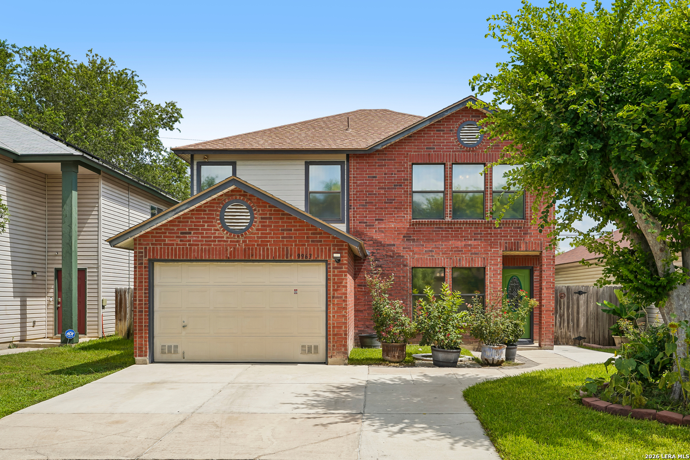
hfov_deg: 60.3
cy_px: 230
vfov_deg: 42.3
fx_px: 594
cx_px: 345
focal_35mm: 31
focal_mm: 31
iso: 100
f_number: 8
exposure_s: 1/250
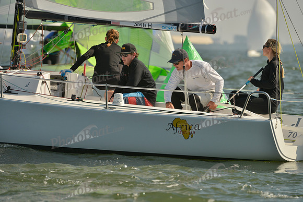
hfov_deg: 6.6
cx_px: 152
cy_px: 101
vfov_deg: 4.4
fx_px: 2610
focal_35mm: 310
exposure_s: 1/1600
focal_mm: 310
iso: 280
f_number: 7.1
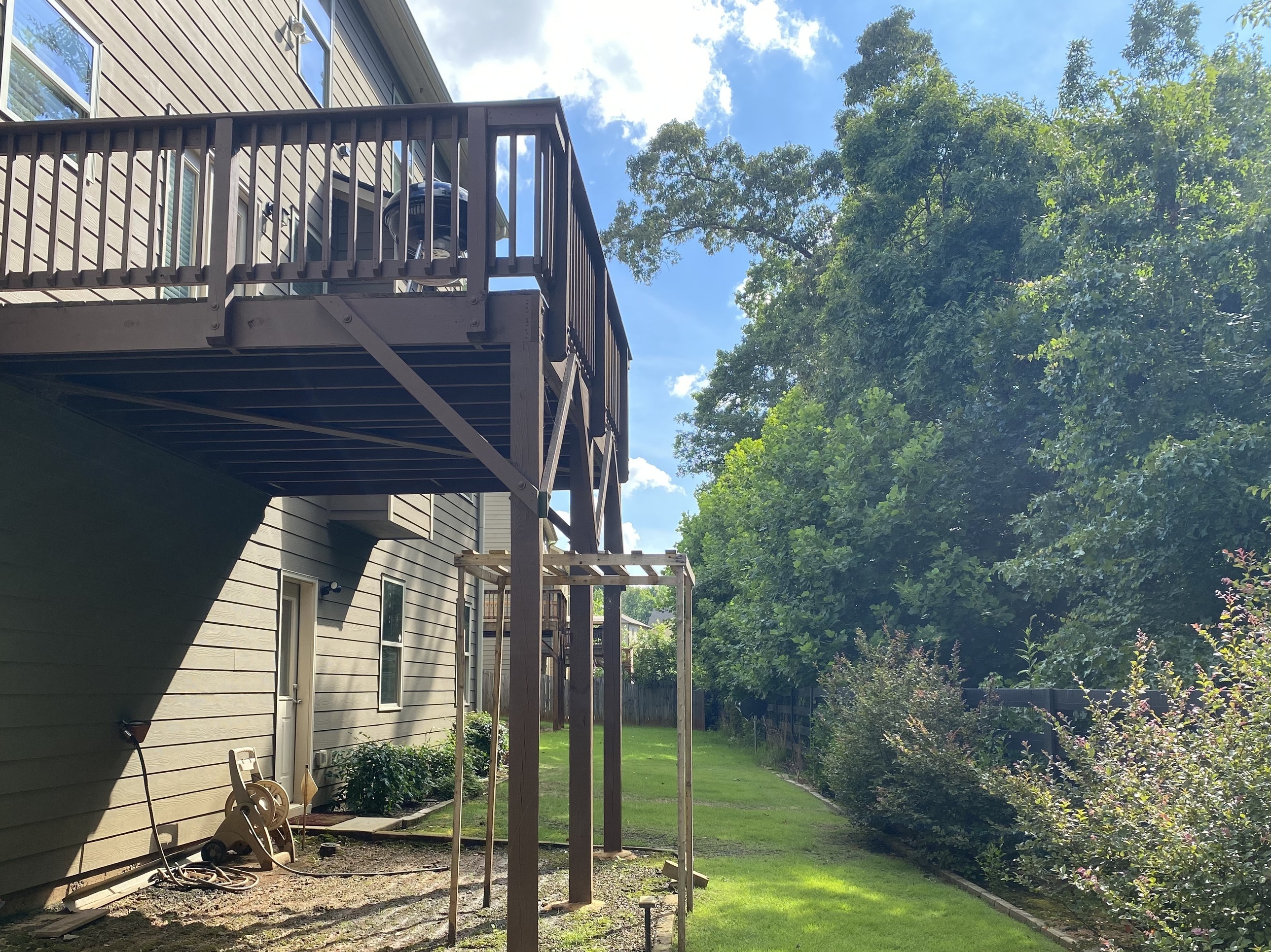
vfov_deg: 45.3
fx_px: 1138
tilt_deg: +6.5
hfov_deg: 58.3
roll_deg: +0.4
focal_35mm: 31
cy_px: 548
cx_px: 618
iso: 32
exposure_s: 1/715
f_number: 1.8
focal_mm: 4.25
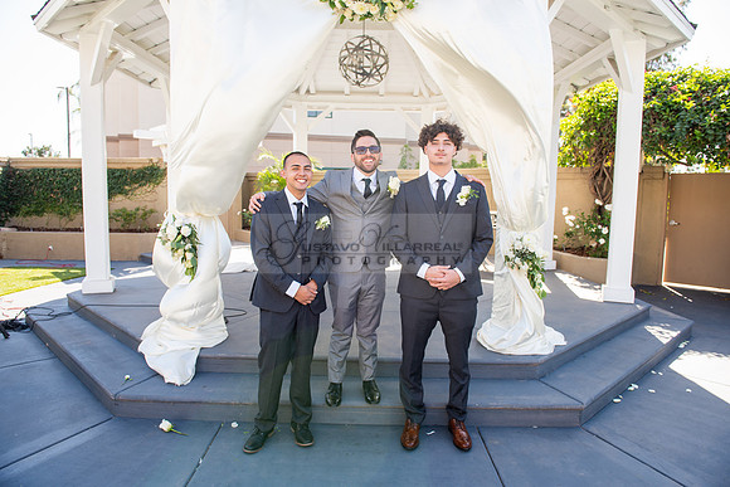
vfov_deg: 53.2
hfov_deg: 73.7
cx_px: 365
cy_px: 244
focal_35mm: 24
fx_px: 487
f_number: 5
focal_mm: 24
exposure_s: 1/125
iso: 100
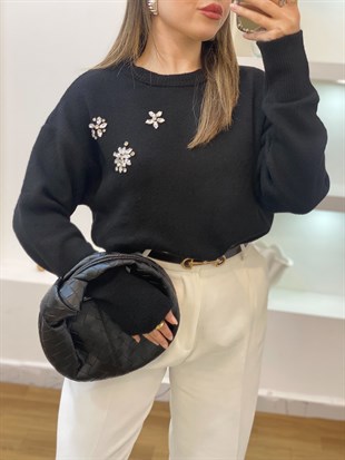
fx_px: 691
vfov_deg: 36.8
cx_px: 172
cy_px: 230
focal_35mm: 52
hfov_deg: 28.0
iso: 160
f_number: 2
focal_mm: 6
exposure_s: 1/100
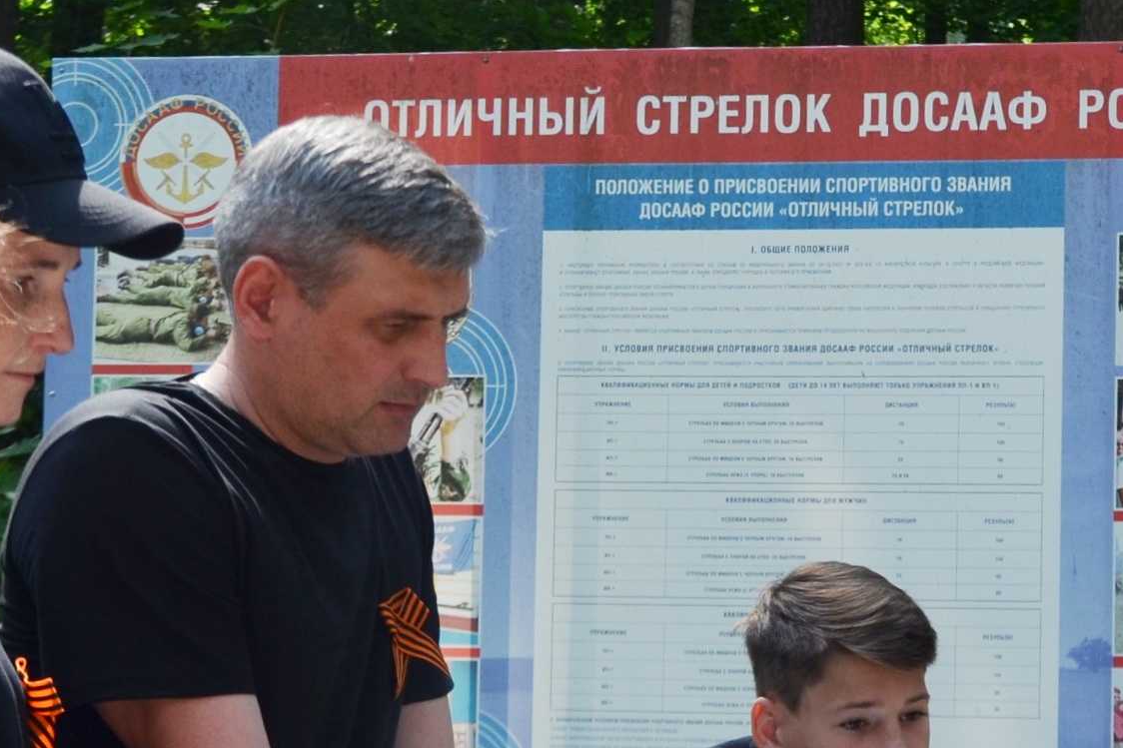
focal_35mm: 101
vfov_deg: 13.5
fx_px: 3150
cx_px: 798
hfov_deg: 20.1
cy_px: 568
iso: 200
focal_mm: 24
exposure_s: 1/500
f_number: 3.8
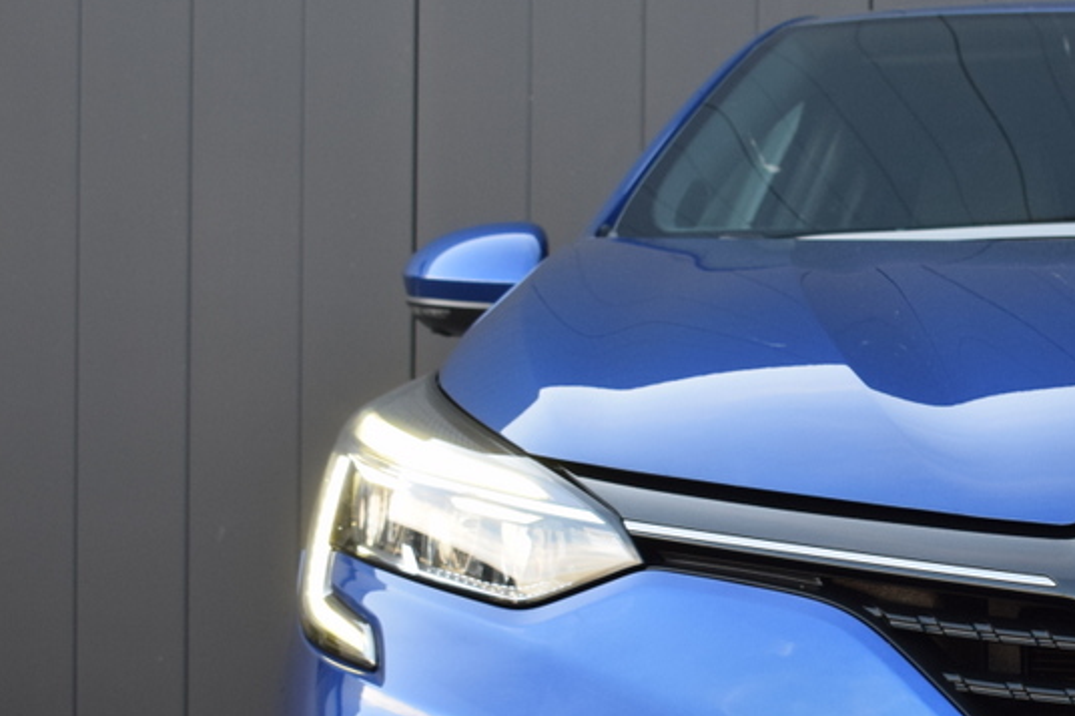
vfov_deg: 13.1
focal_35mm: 104
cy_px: 548
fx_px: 3108
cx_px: 1165
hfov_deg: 18.9
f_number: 6.3
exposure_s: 1/160
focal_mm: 31
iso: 400
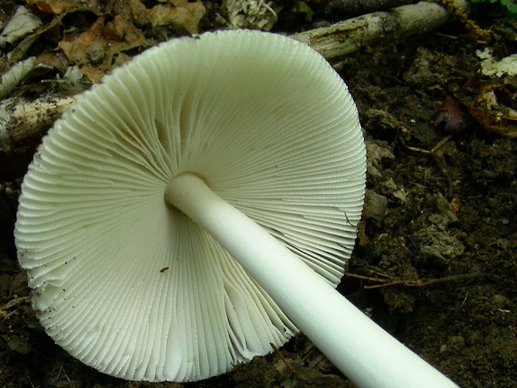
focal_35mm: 53
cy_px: 268
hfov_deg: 36.1
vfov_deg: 27.3
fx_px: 791
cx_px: 227
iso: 200
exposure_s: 1/40.1
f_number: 3.5
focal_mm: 6.3
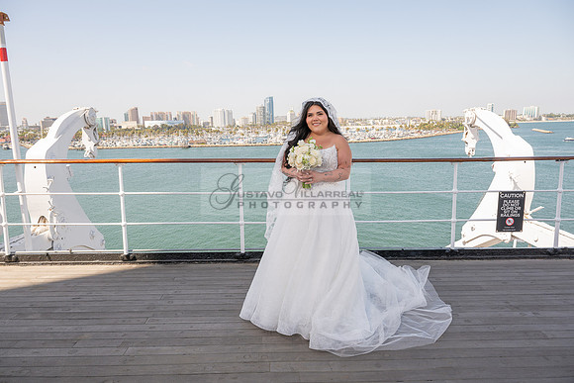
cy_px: 192
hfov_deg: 73.7
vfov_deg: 53.2
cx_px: 287
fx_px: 383
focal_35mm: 24
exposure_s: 1/200
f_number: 9
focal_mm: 24
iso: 200
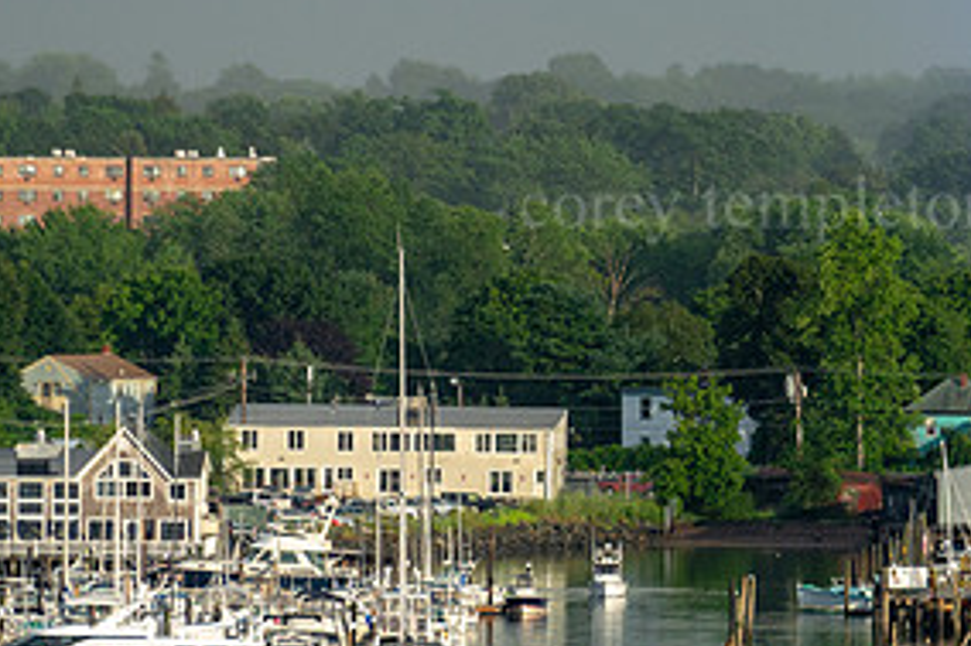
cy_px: 187
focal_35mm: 557
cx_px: 887
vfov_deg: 2.5
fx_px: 15014
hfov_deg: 3.7
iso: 800
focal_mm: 250
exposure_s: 1/2000
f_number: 6.3
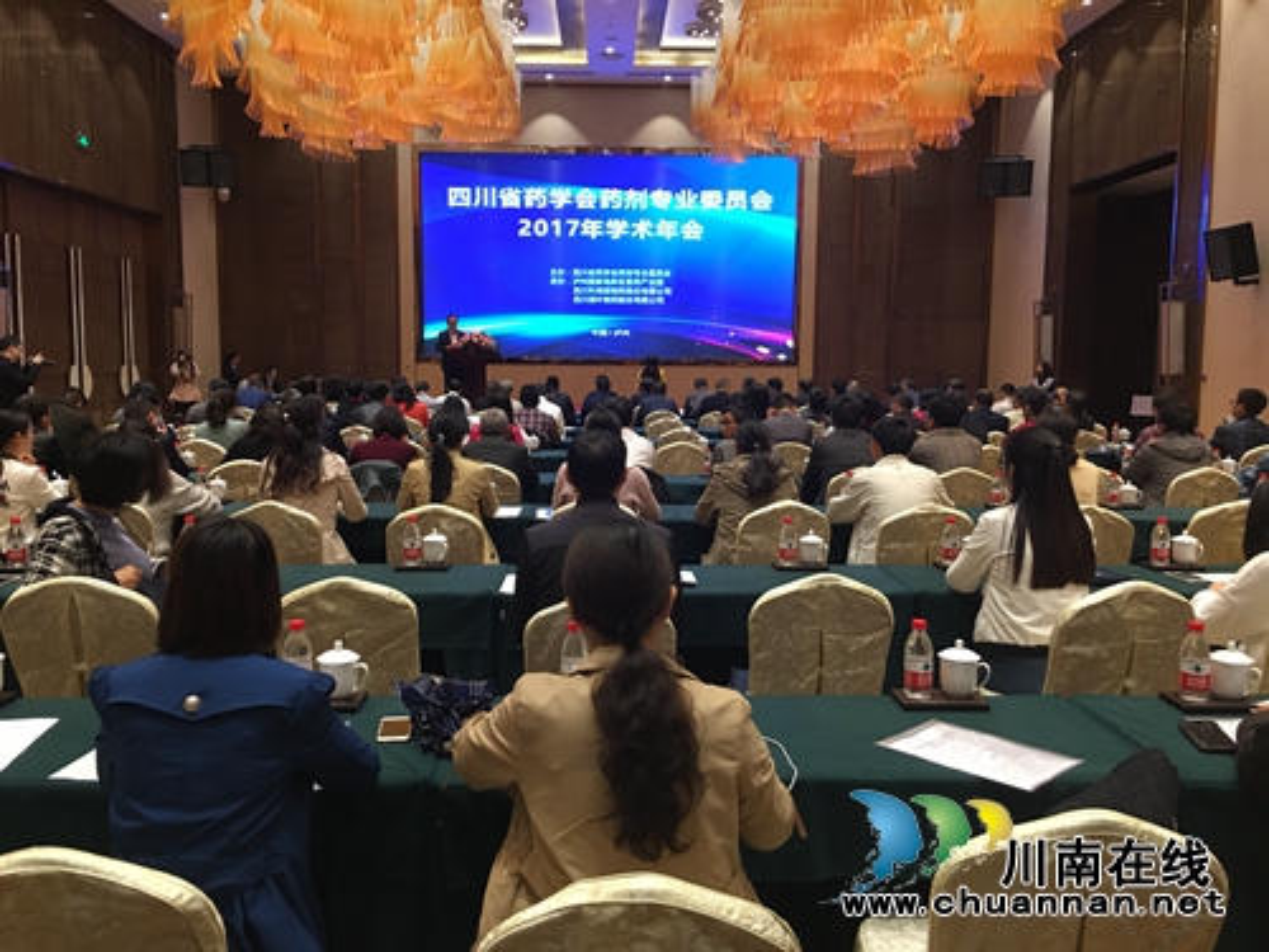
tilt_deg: -6.1
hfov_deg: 61.7
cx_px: 634
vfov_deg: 48.2
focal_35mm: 29
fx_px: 1063
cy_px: 476
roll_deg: -0.8
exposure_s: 1/17
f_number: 2.2
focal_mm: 4.15
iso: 64
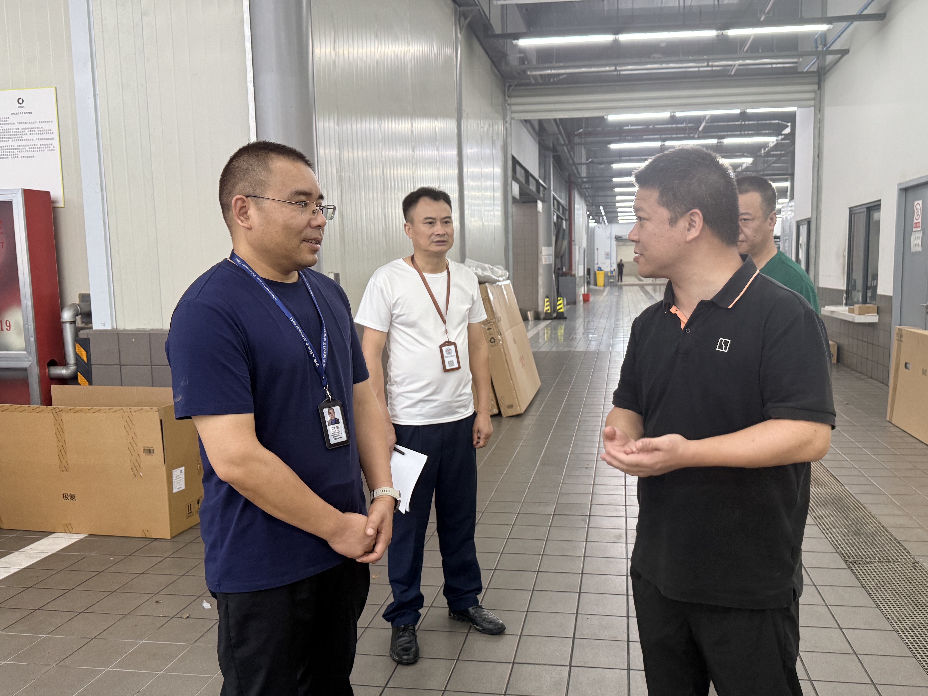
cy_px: 355
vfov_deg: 49.7
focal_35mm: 28
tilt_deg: -6.1
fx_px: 751
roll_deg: +0.4
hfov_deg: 63.2
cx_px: 526
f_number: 1.78
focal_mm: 6.76
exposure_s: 1/100
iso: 200
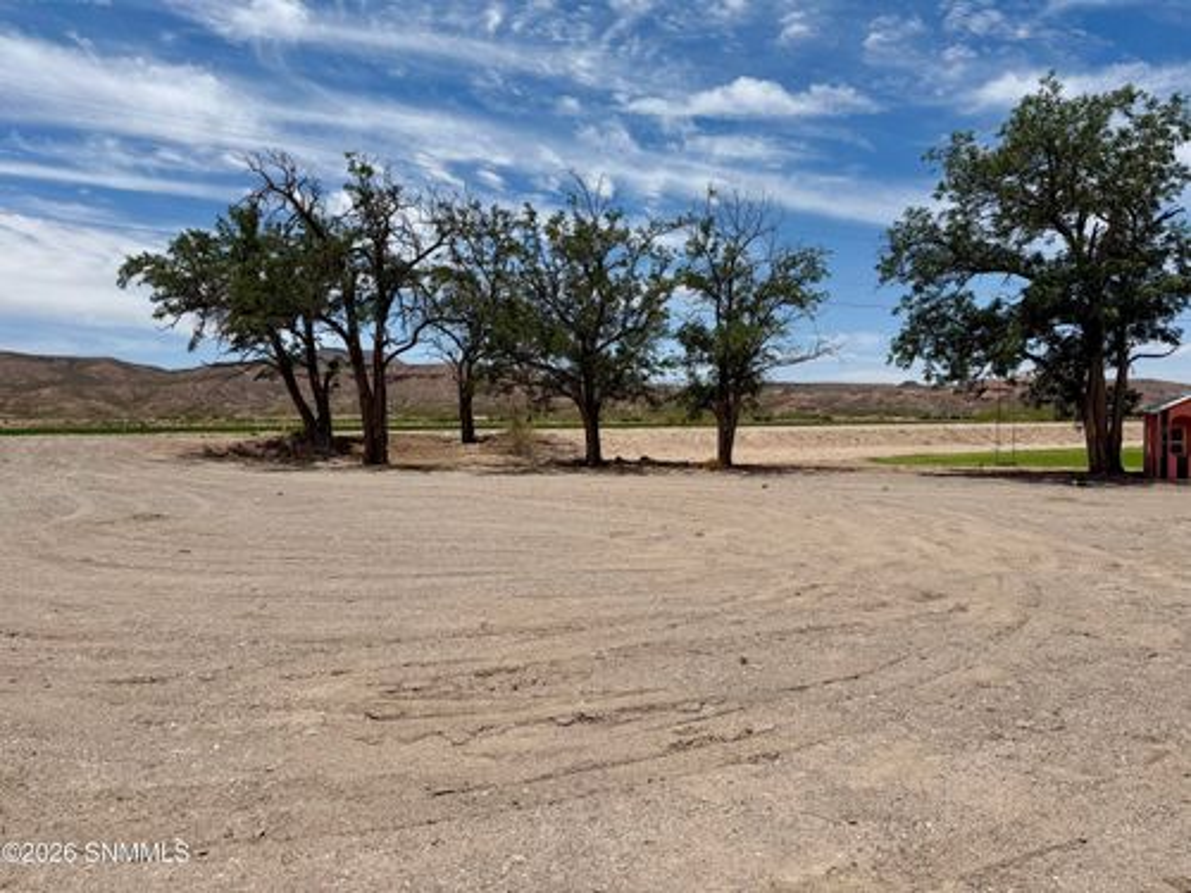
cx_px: 596
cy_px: 446
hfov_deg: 71.6
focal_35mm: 24
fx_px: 826
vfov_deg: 56.8
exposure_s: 1/10309
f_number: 1.78
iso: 80
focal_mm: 6.76
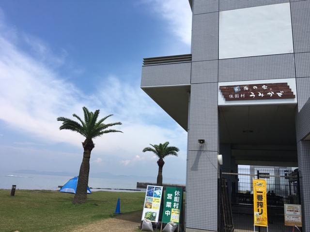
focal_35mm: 29
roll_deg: -3.6
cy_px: 116
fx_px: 260
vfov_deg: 48.2
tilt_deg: +15.7
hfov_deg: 61.7
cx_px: 155
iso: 25
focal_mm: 4.15
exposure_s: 1/1876
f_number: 2.2
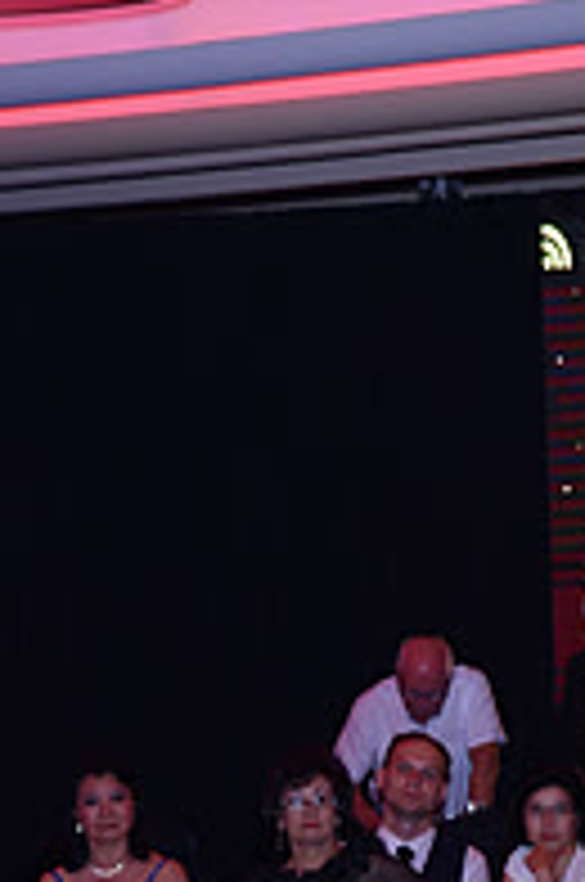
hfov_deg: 3.8
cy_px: 1066
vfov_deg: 5.8
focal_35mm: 356
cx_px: 511
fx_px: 8708
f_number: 4.5
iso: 1600
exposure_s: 1/250
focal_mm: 120
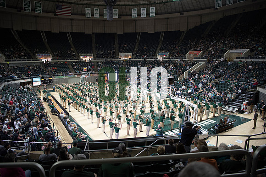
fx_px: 177
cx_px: 133
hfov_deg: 73.7
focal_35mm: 24
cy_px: 88
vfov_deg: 53.2
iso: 2000
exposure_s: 1/400
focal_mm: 24
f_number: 2.8
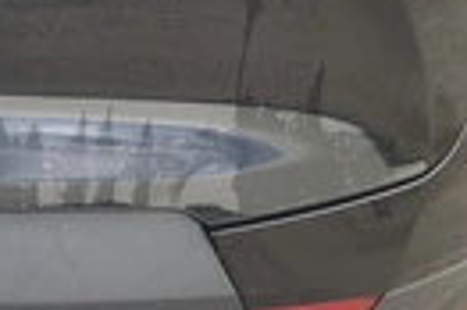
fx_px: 1192
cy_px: -61
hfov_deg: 20.1
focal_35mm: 92
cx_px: -157
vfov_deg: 14.4
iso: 20
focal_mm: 3
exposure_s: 1/233
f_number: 1.8
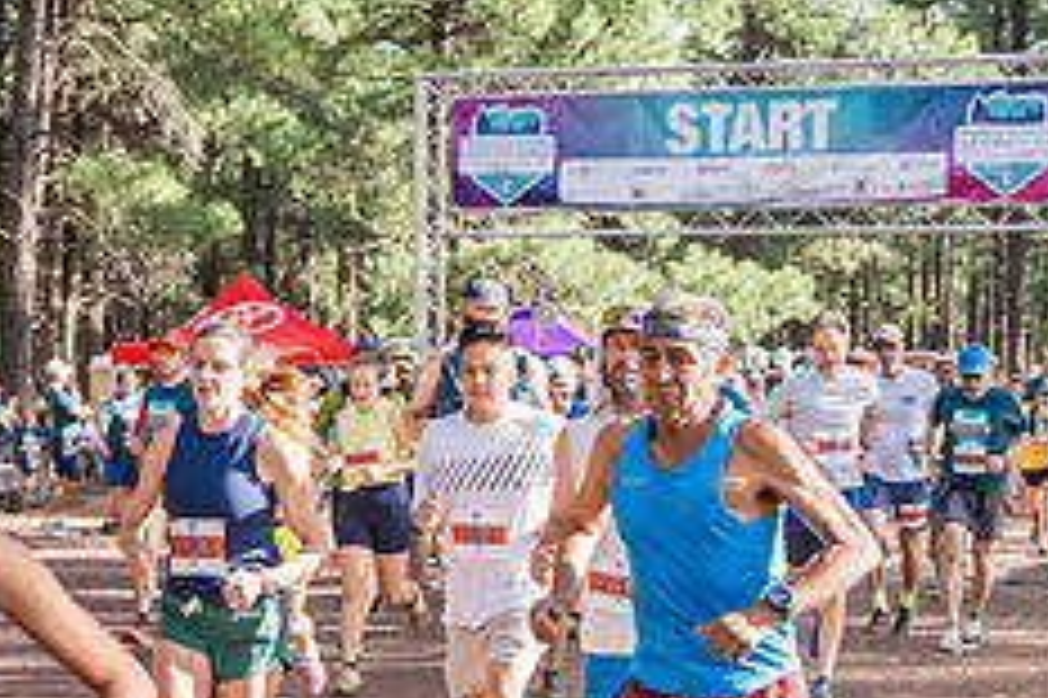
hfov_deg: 25.8
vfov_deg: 17.4
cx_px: 319
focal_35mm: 78
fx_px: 2269
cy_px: 471
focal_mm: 31.3
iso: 500
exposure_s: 1/1600
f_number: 3.2
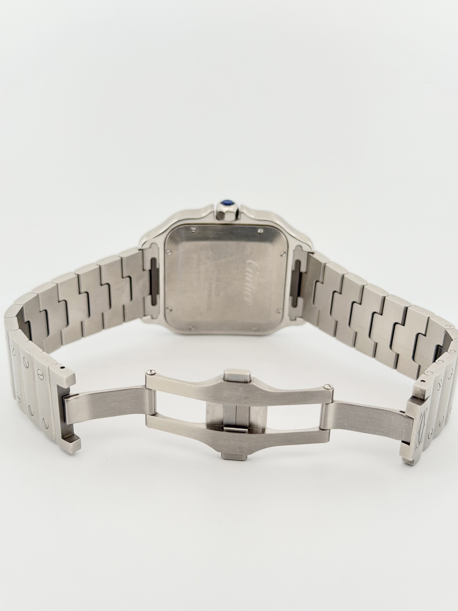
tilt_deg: -20.6
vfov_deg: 39.7
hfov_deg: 30.3
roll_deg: -2.2
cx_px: 229
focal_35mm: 48
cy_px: 306
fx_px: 847
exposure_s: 1/663
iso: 100
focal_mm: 6.76
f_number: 1.78
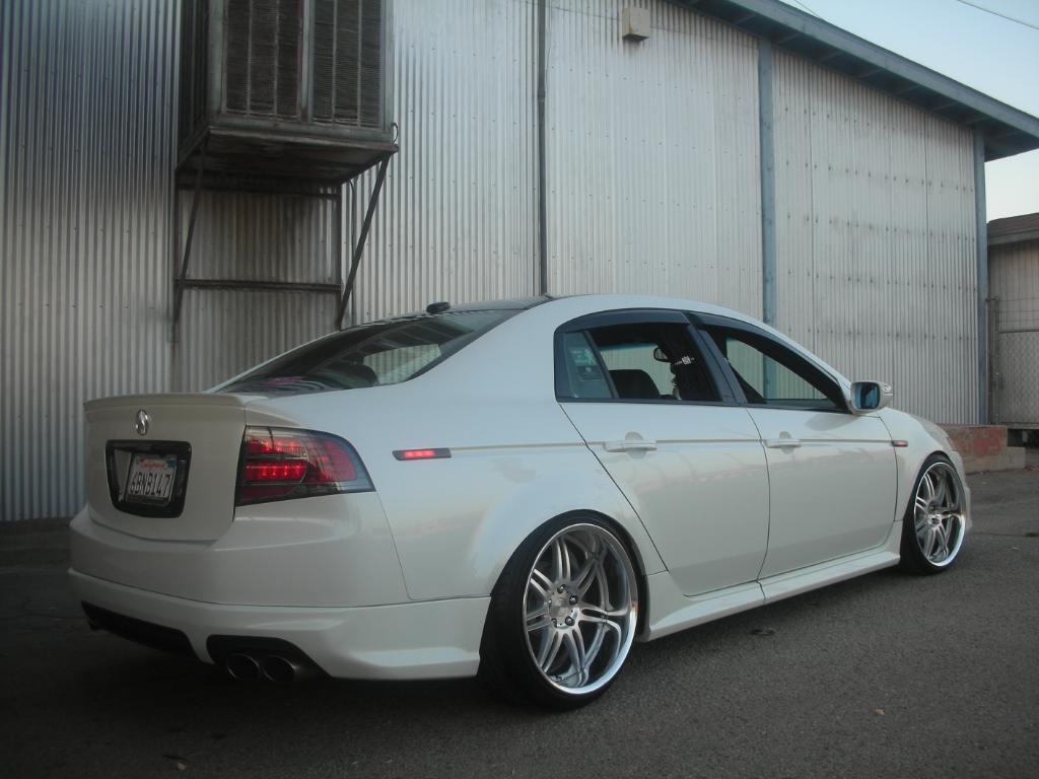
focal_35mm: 35
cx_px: 520
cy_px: 390
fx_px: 1051
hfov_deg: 52.6
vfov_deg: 40.7
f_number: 3
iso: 50
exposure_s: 1/72.3
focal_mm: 5.8
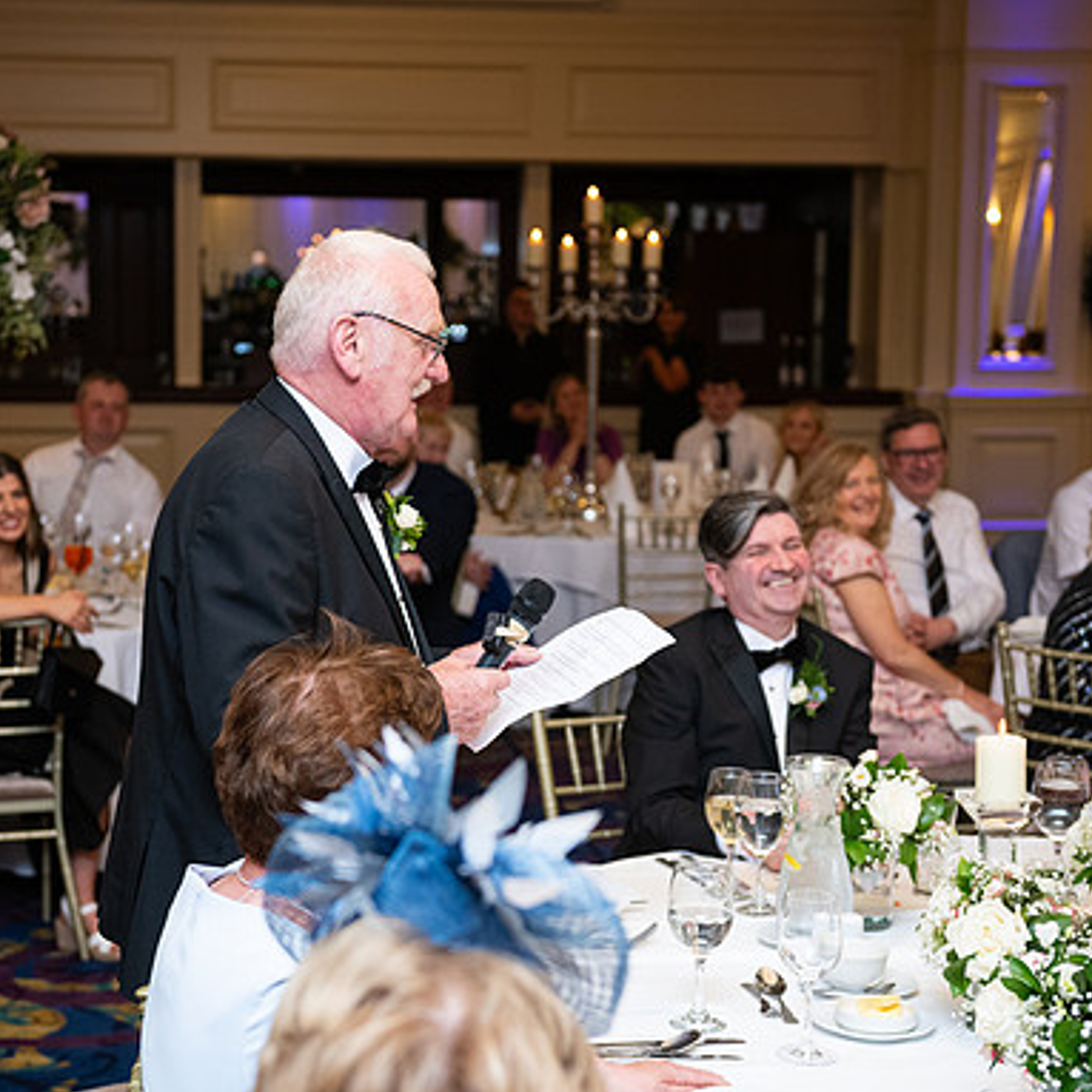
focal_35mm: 67
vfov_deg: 25.7
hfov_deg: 25.6
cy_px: 549
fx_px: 2391
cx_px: 385
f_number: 3.5
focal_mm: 52
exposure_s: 1/160
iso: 800
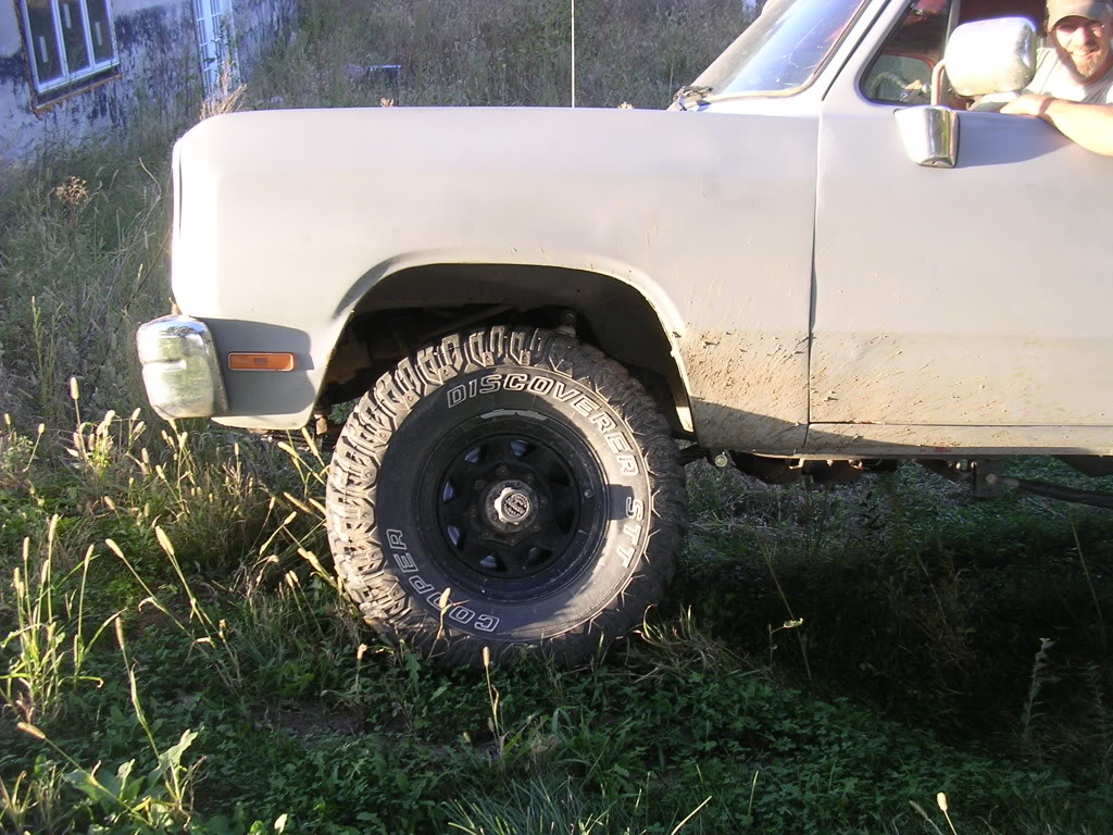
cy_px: 418
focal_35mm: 38
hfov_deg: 49.0
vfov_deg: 37.7
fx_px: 1222
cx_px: 556
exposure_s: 1/61.4
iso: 100
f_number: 2.8
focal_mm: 5.8
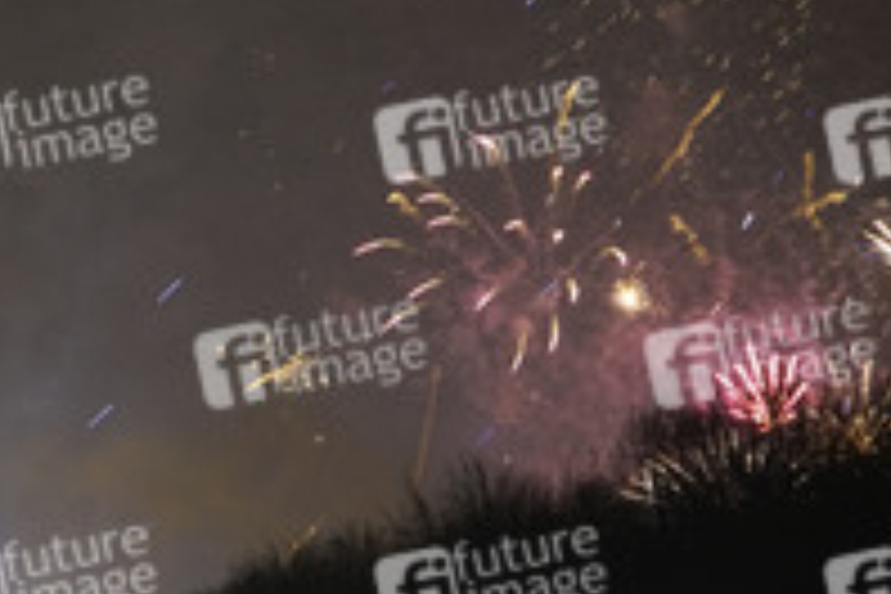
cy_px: 468
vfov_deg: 3.0
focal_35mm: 455
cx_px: -79
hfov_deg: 4.5
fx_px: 11260
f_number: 7.1
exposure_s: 1/2.5
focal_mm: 200
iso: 1600
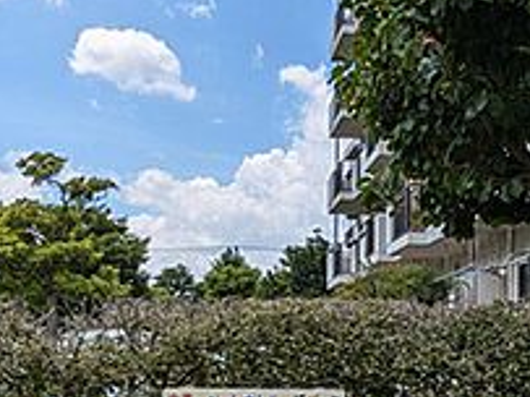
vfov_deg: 19.5
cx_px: 399
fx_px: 1132
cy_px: 355
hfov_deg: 26.0
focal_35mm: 74
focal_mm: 5.43
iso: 45
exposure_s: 1/2370
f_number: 1.89
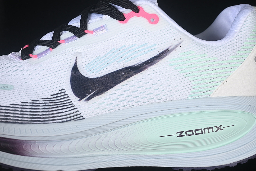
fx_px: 533
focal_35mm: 75
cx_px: 128
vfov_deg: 18.2
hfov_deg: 27.0
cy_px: 86
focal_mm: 50
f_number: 7.1
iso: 160
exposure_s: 1/80
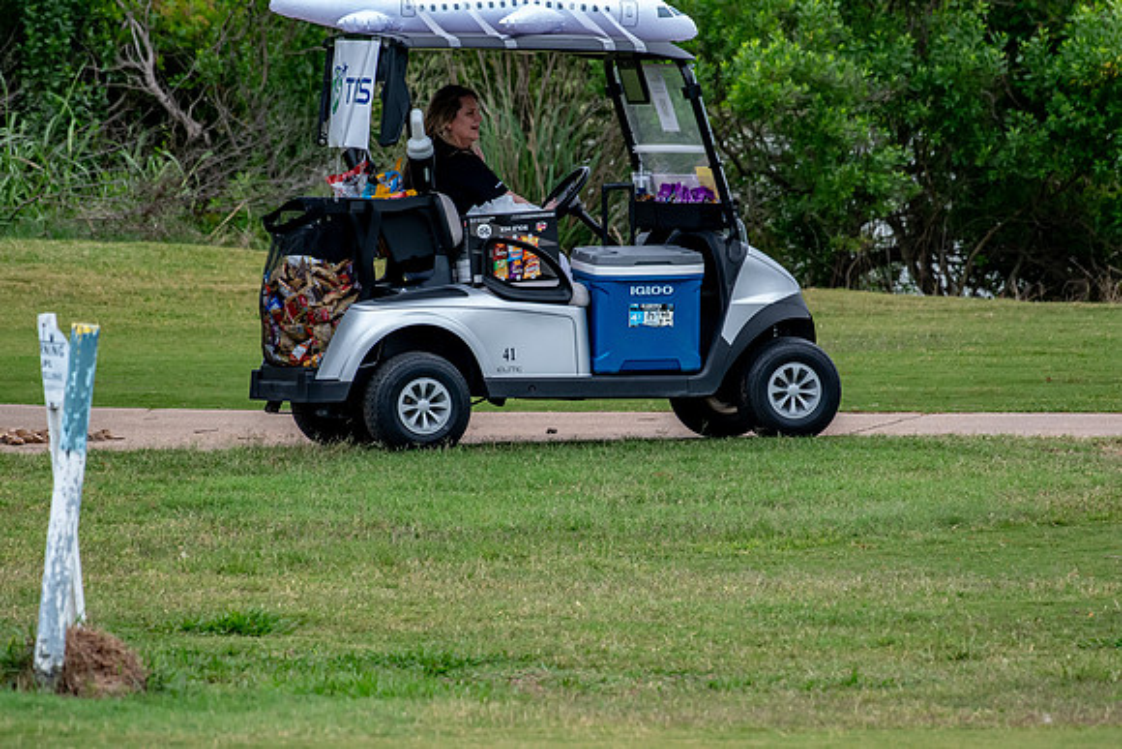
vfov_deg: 2.2
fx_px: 19639
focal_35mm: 630
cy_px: 374
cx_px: 561
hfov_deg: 3.3
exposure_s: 1/2000
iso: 1100
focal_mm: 420
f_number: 5.6
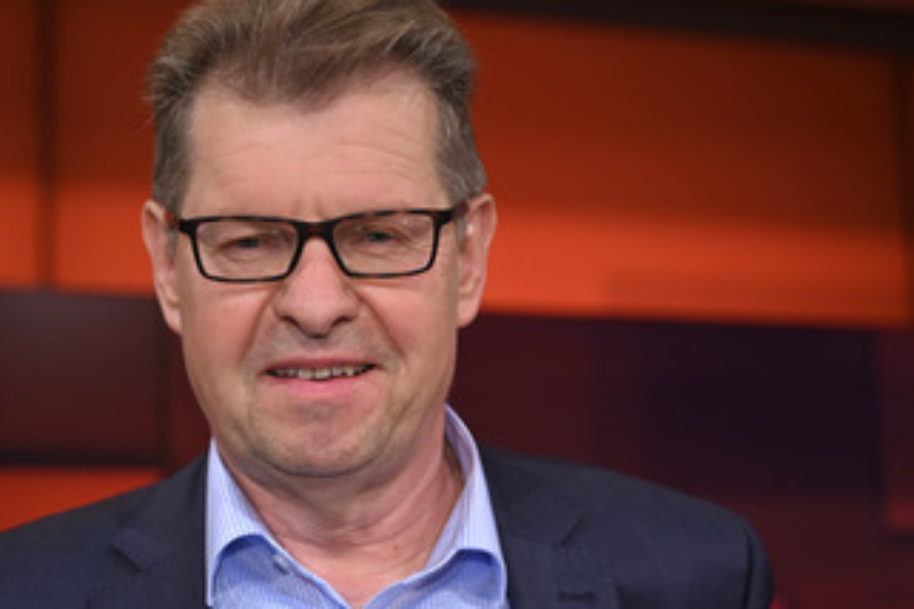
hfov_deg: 25.2
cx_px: 315
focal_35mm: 80
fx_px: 2031
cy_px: 333
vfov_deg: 17.1
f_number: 2.8
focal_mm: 57
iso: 500
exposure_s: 1/200
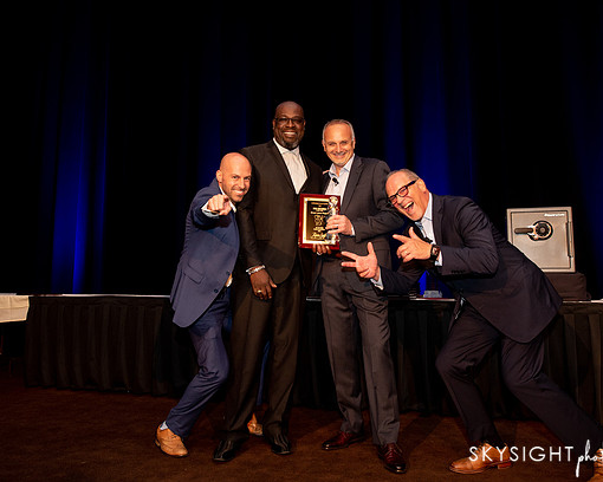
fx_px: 589
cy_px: 219
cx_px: 298
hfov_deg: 54.2
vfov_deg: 44.5
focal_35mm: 33
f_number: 3.5
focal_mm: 24
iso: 1000
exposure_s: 1/125
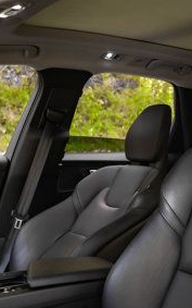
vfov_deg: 33.7
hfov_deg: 21.5
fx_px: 502
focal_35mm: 60
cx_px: 133
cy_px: 208
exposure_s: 1/200
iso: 1250
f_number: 2.8
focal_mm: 26
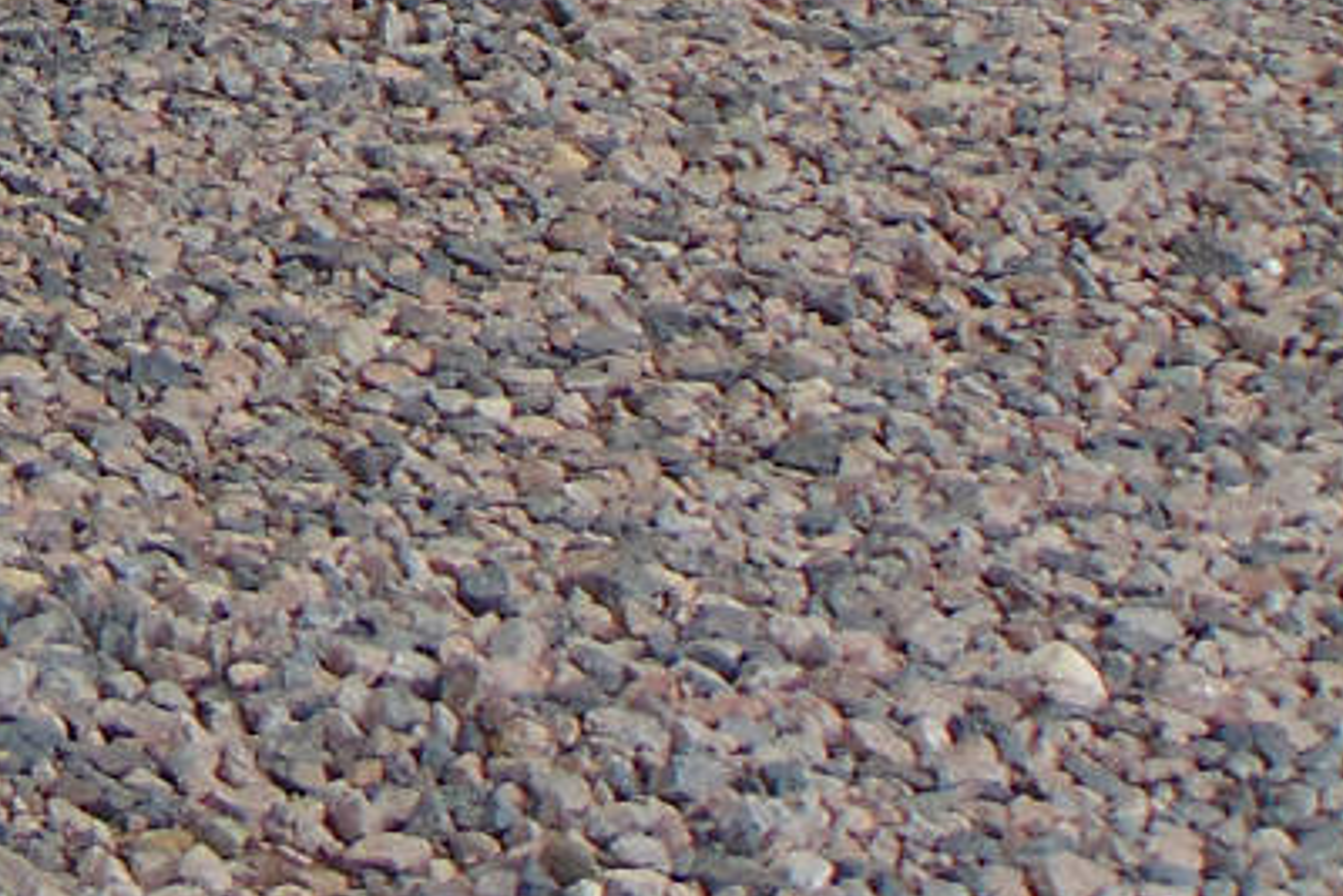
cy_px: -1047
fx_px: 7762
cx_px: -1326
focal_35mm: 208
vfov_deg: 6.4
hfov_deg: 9.3
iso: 80
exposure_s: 1/640
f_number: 3.5
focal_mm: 9
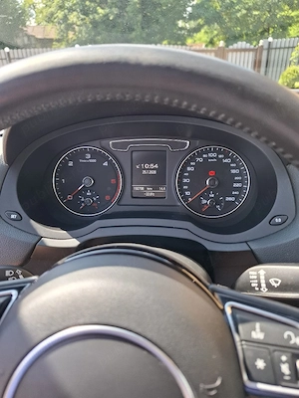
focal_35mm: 23
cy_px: 199
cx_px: 150
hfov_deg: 58.9
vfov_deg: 73.9
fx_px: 265
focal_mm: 5.54
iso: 50
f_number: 1.8
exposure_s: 1/141
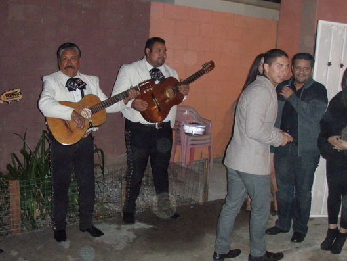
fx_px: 461
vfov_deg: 31.5
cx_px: 186
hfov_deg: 41.2
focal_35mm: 46
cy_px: 137
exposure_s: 1/30
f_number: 3.5
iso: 640
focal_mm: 6.7
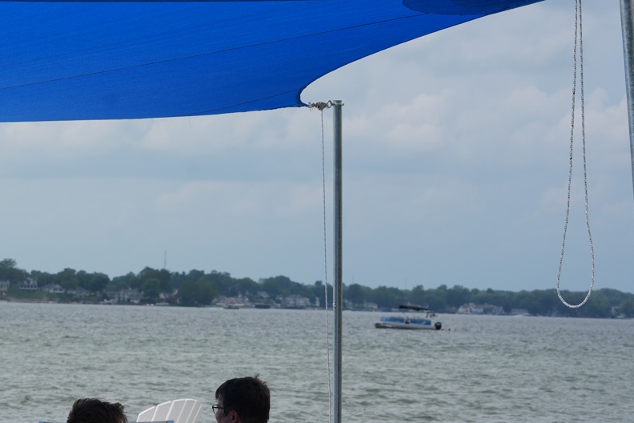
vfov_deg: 8.6
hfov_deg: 12.7
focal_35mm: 159
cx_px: -25
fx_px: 2800
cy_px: 389
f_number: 8
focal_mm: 70
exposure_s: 1/400
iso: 100
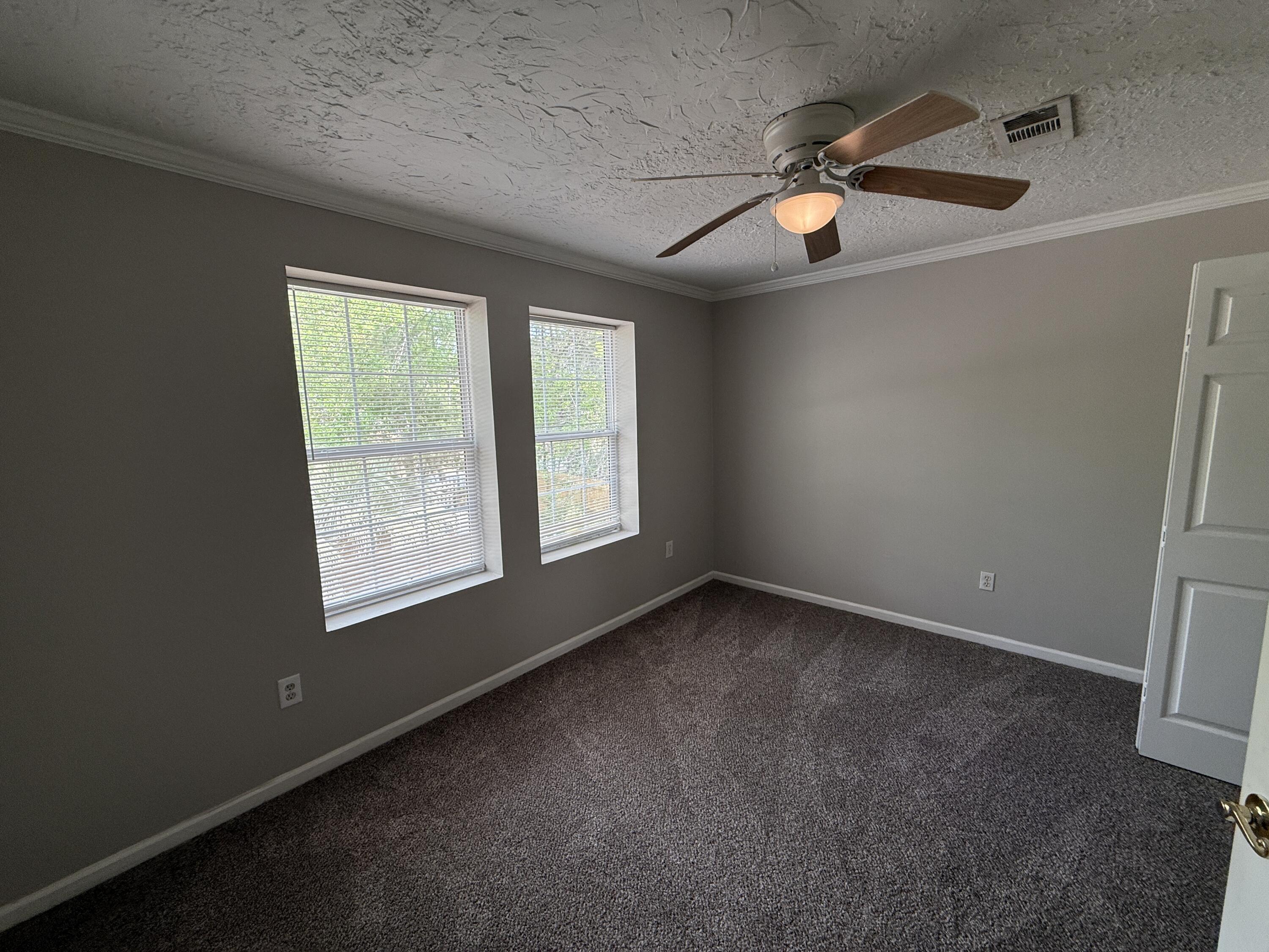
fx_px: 513
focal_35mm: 14
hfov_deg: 102.1
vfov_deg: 85.7
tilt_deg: -4.8
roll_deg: +0.5
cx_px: 634
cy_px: 476
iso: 64
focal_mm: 2.22
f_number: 2.2
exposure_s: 1/99
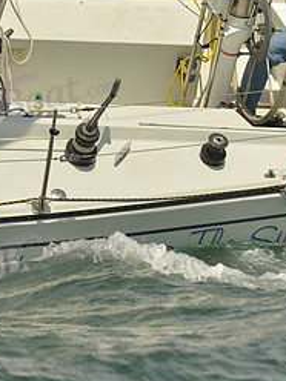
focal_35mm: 416
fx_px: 4583
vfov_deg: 4.8
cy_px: 6
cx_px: 201
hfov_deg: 3.6
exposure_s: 1/1250
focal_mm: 185
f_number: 8
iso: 200
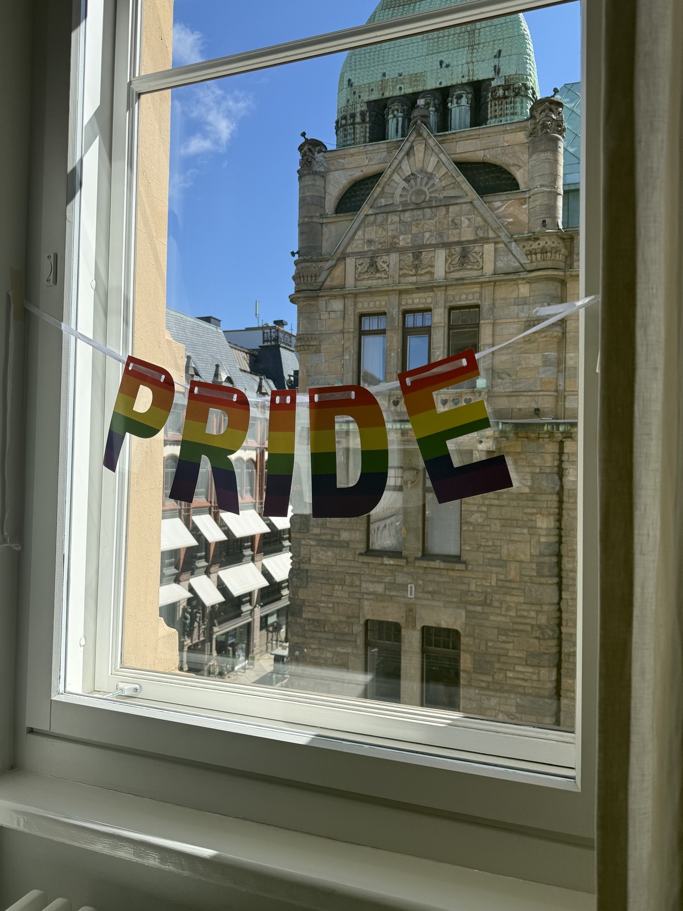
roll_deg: -1.5
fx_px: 631
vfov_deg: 71.6
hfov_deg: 56.8
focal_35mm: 24
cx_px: 342
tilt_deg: +2.1
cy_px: 456
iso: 80
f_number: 1.78
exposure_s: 1/2801
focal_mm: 6.76
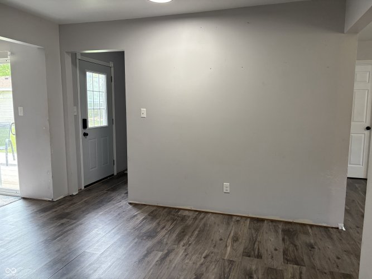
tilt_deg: -6.6
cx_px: 186
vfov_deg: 53.0
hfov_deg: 67.3
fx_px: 279
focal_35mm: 26
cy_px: 140
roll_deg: +0.5
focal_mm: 5.96
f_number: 1.6
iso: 160
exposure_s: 1/120
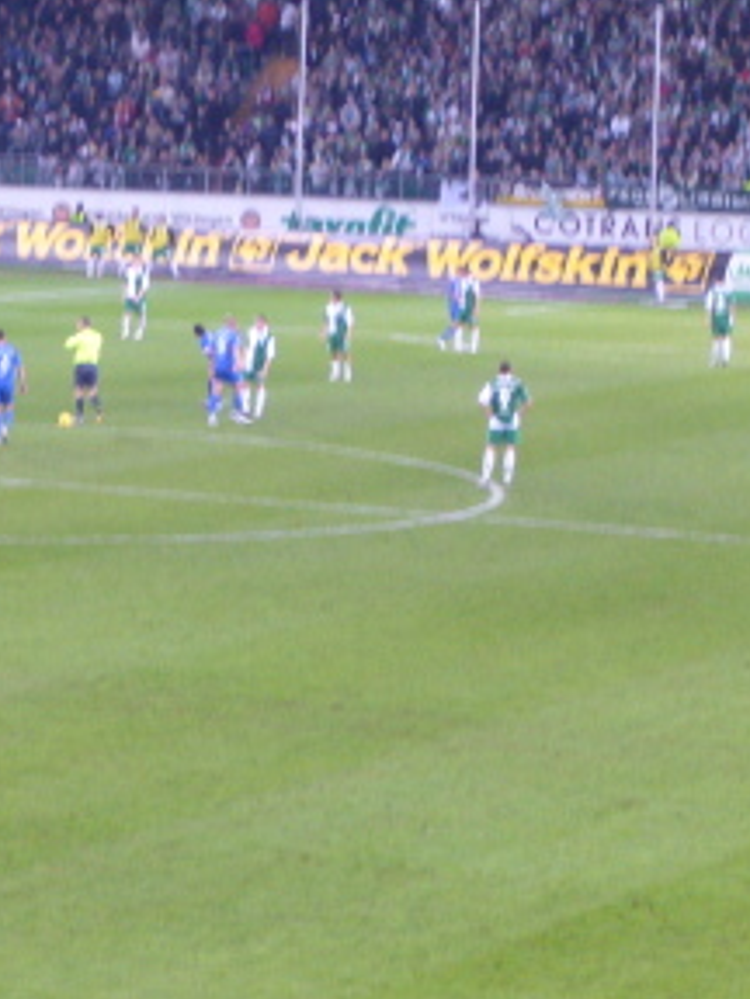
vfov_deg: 10.9
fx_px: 5258
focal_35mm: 182
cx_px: -14
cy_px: 408
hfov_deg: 8.1
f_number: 5
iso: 160
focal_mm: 17.4
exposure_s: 1/15
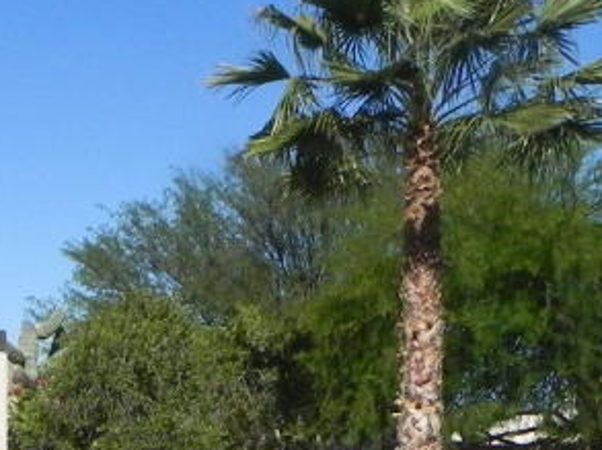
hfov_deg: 21.5
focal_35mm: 91
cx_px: 199
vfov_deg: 14.9
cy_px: 695
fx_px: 1581
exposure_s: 1/450
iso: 160
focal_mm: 4.6
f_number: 8
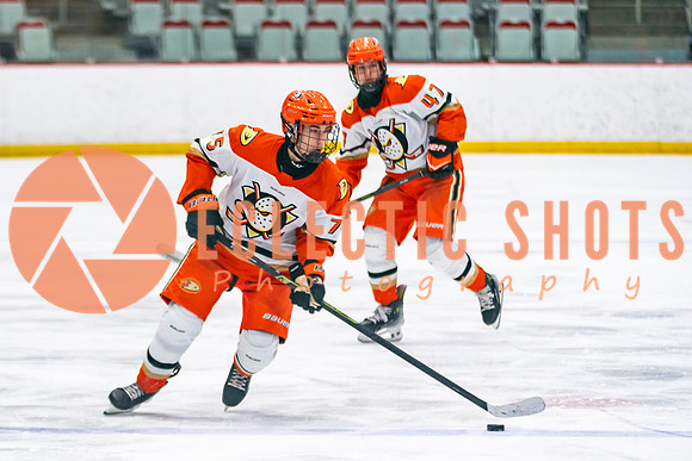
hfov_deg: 7.7
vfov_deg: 5.1
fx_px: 5136
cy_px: 289
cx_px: 227
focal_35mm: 267
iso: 640
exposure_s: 1/640
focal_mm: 135
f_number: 2.8
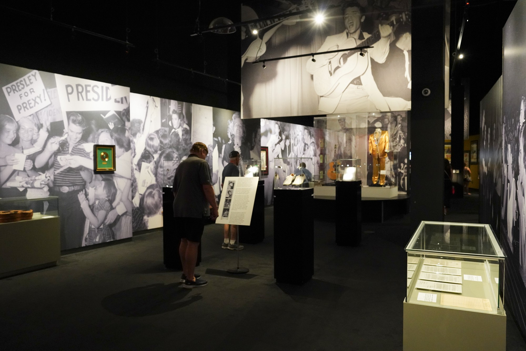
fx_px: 409
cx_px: 263
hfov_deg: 65.5
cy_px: 176
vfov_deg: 46.4
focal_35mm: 28
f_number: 6.3
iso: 6400
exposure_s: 1/100
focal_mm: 28
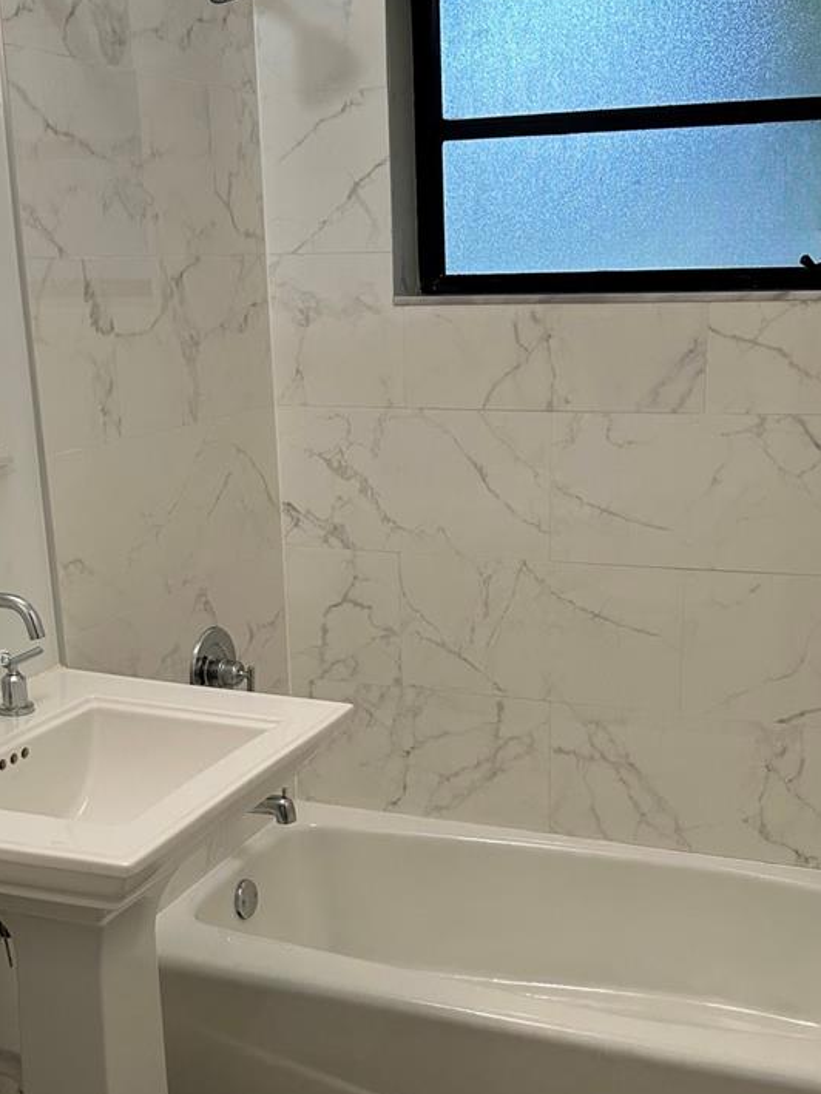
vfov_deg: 42.7
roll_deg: +1.5
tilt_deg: -15.9
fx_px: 1391
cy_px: 660
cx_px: 418
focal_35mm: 44
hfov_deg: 32.9
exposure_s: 1/120
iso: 100
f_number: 1.5
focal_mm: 5.7
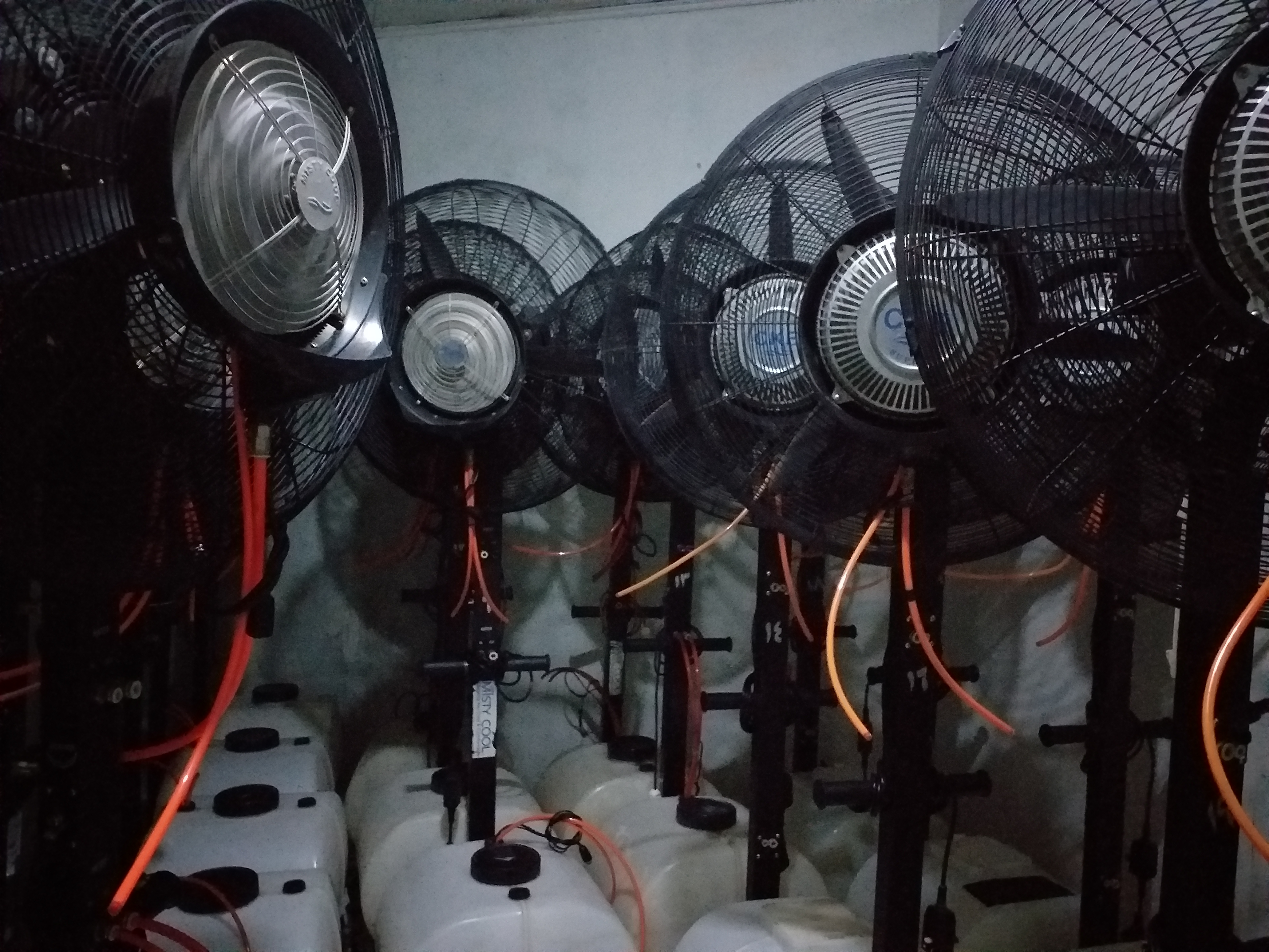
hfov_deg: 67.3
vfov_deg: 53.1
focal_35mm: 26
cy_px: 476
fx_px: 953
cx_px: 634
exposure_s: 1/10
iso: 1600
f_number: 1.9
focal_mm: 3.6
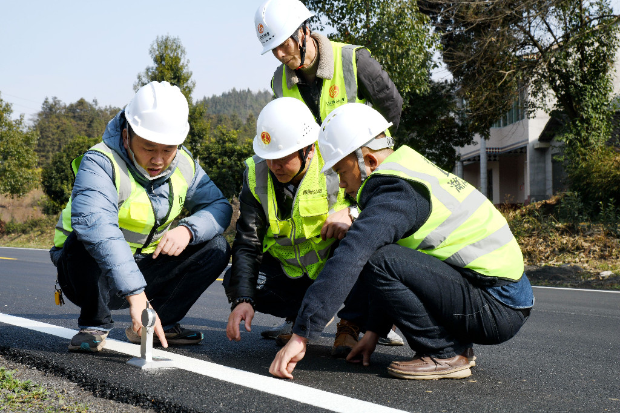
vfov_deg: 24.2
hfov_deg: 35.7
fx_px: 964
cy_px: 206
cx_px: 310
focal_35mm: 56
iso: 320
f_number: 11
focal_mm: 56
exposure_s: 1/500
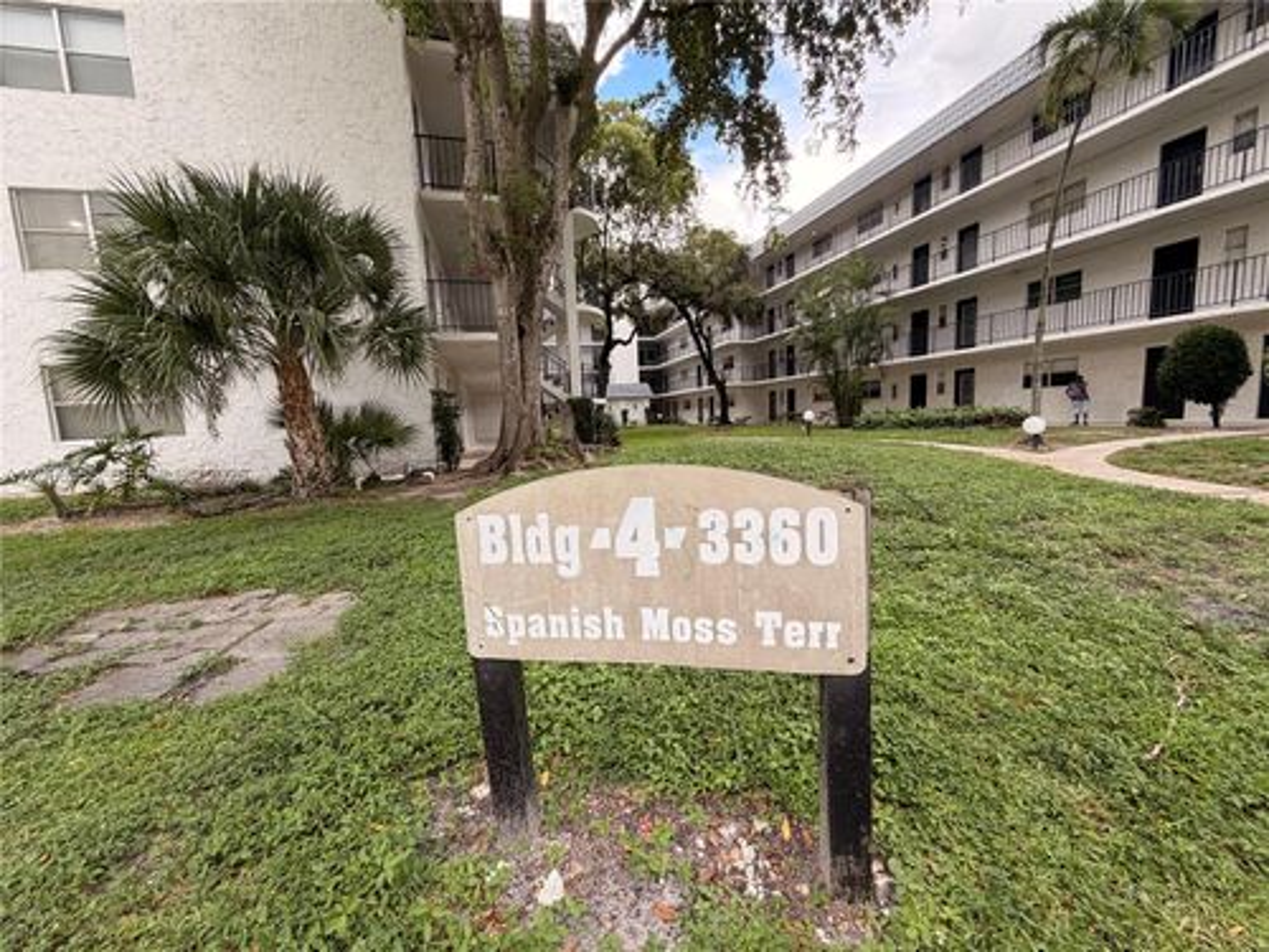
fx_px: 513
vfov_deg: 85.7
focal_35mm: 14
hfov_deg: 102.1
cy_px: 476
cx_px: 634
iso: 125
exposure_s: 1/121
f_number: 2.2
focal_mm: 2.22
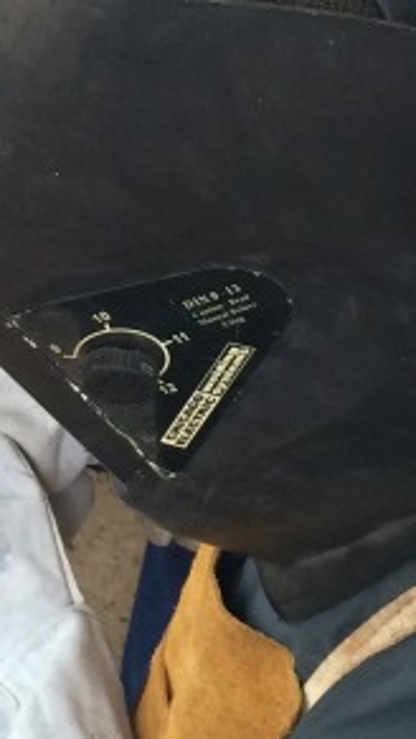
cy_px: 15
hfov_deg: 10.9
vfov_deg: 18.8
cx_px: 84
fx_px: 2174
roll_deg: -3.1
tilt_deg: -29.6
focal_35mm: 111
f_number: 2.2
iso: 64
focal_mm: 4.15
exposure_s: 1/30
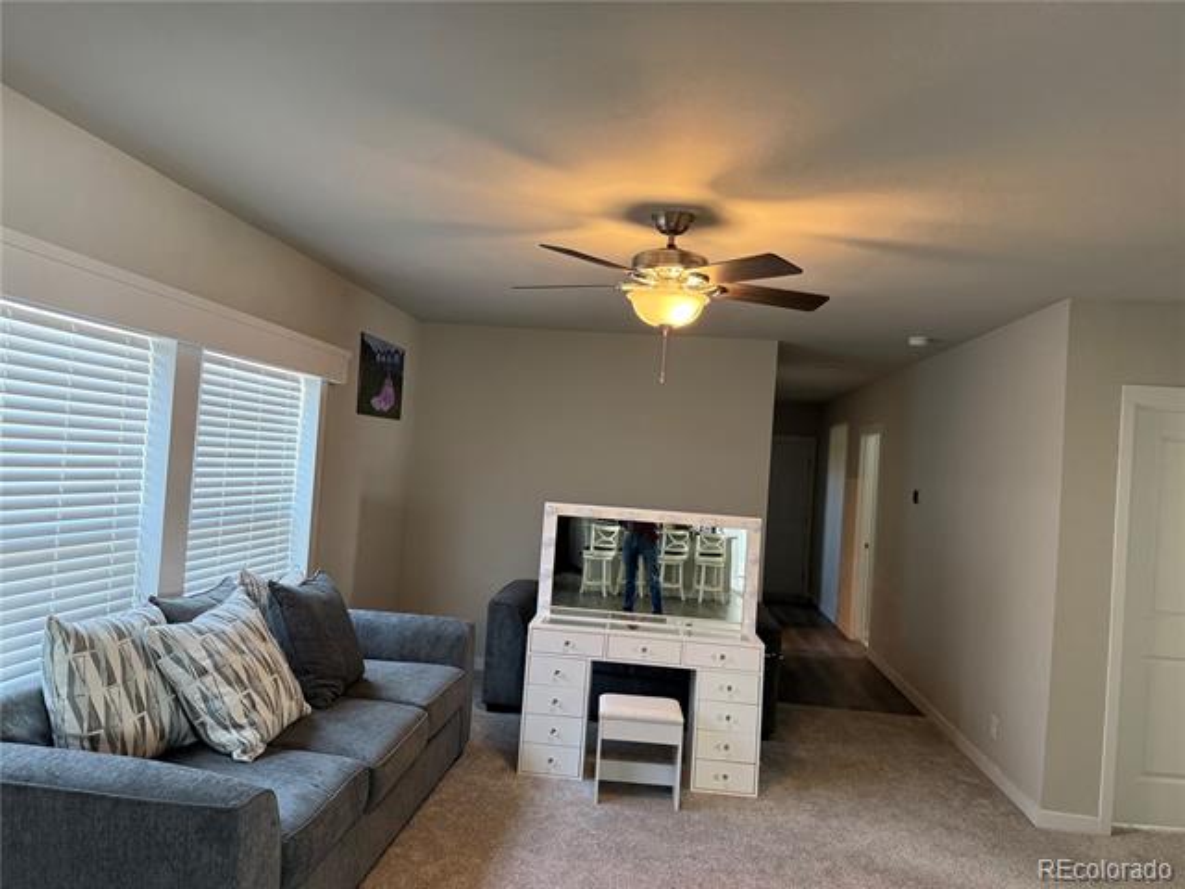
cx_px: 592
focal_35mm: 24
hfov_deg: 71.6
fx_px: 822
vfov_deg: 56.8
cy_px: 444
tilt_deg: +0.4
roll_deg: -3.7
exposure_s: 1/60
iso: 200
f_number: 1.78
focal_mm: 6.76
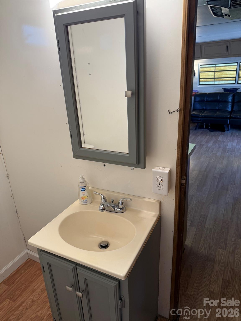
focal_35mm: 24
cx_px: 120
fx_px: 223
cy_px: 160
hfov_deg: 56.8
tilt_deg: -19.9
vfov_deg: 71.6
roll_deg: +4.6
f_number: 1.78
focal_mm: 6.76
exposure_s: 1/60
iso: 125
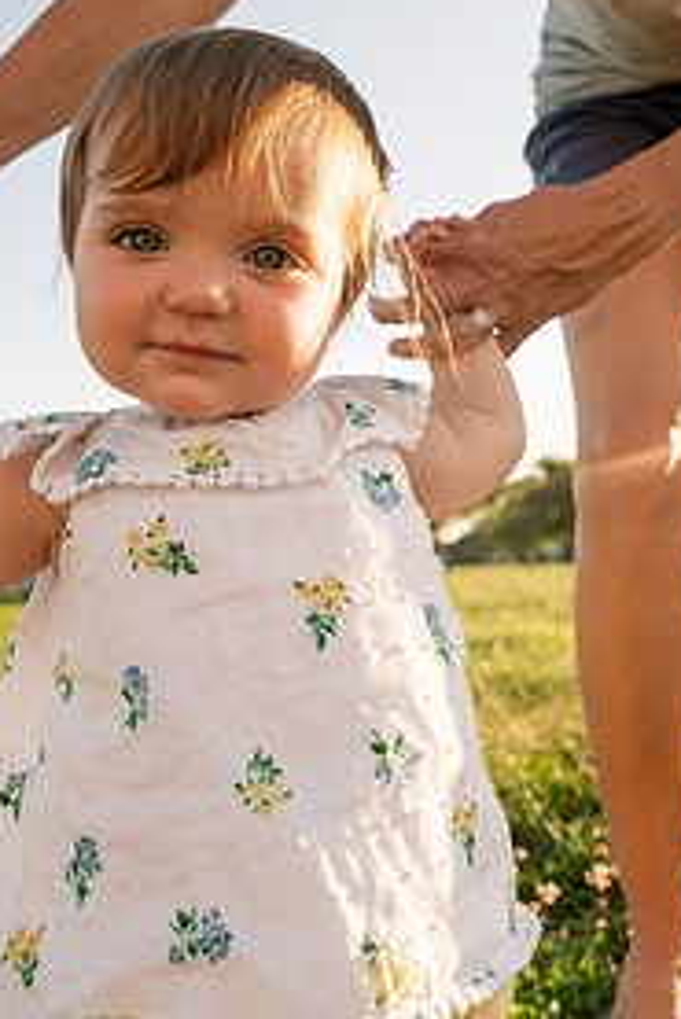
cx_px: 398
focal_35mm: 39
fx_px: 1105
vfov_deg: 49.2
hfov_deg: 34.2
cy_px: 405
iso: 400
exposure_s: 1/2000
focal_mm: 24
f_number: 5
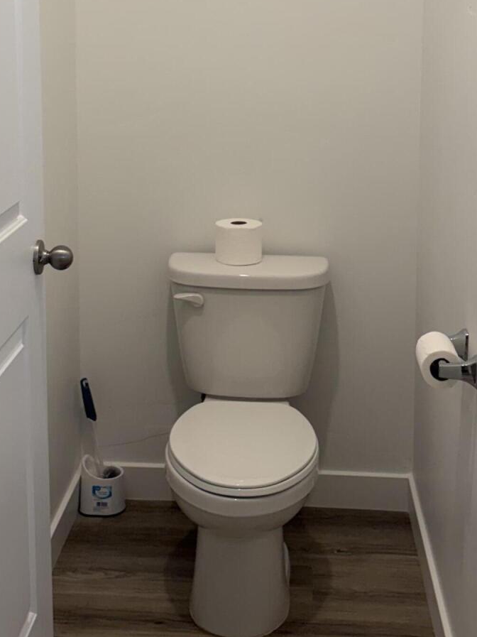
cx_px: 192
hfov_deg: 25.2
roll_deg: +0.3
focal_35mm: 58
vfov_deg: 32.4
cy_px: 133
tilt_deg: -7.7
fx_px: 1066
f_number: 1.6
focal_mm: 5.96
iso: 100
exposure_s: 1/120
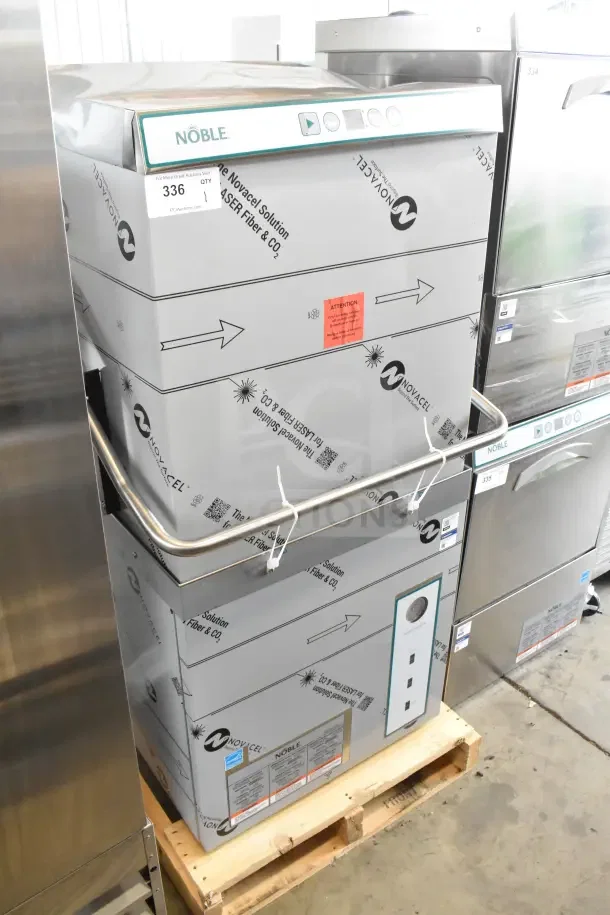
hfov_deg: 43.6
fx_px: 762
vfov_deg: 61.9
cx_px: 305
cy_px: 458
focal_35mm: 30
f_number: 6.3
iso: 6400
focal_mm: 20
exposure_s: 1/160
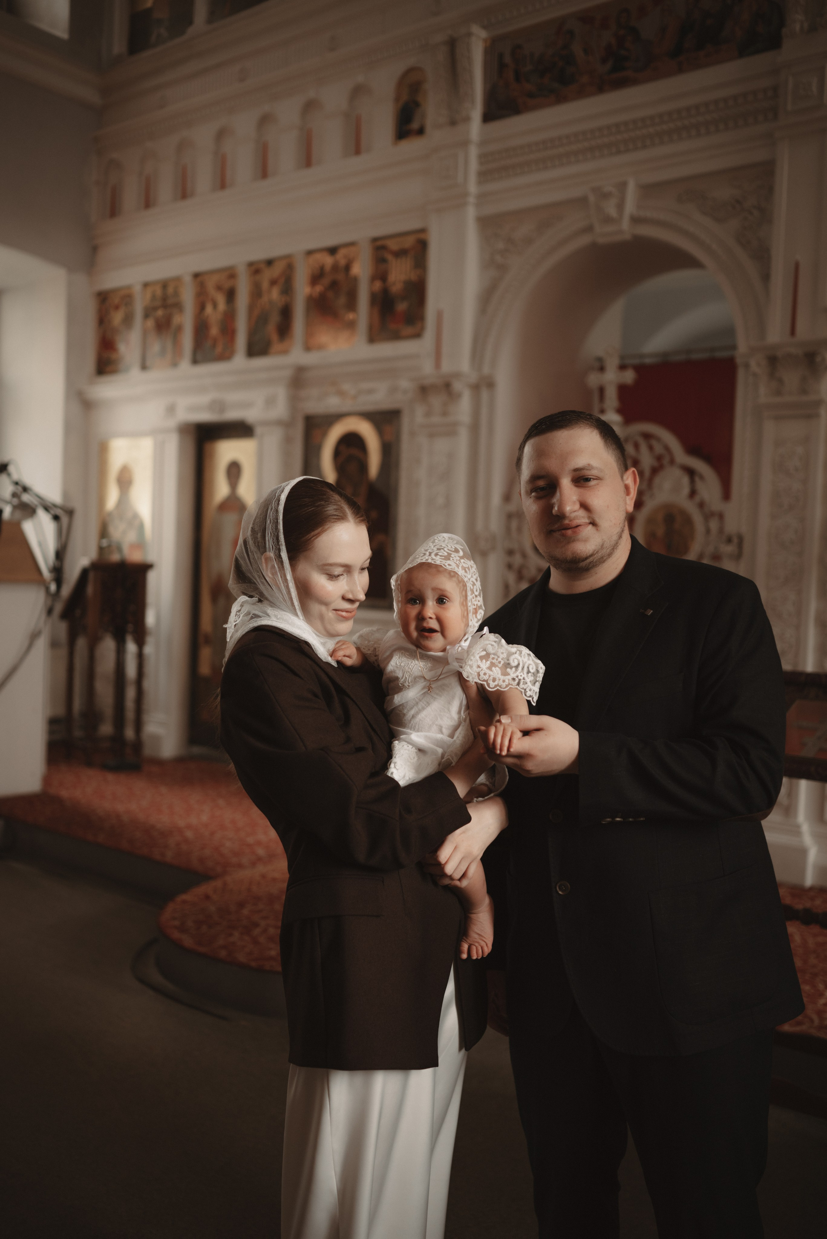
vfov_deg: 54.4
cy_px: 620
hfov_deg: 37.9
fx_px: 1205
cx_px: 414
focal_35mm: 35
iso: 200
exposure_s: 1/250
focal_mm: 35
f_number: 1.8
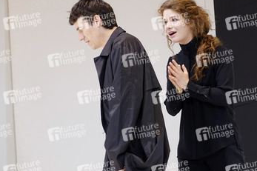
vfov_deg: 5.3
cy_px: 77
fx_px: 1855
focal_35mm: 260
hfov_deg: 7.9
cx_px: 151
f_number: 3.5
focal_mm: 73.3
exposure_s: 1/160
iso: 400
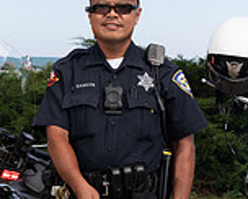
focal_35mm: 139
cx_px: 142
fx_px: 1022
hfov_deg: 13.8
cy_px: 245
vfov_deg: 10.9
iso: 320
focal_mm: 50
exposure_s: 1/250
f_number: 13
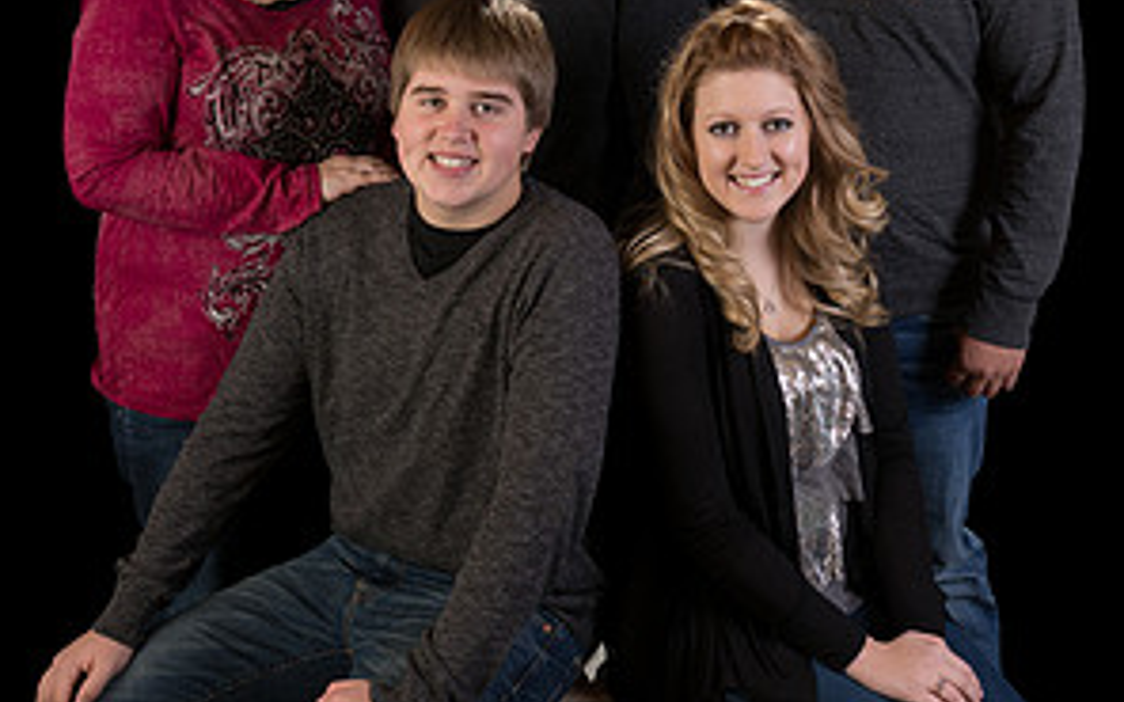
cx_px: 566
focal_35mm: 62
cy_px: 288
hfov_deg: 33.0
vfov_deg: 20.9
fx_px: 1899
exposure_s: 1/125
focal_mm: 40
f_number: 3.5
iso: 100
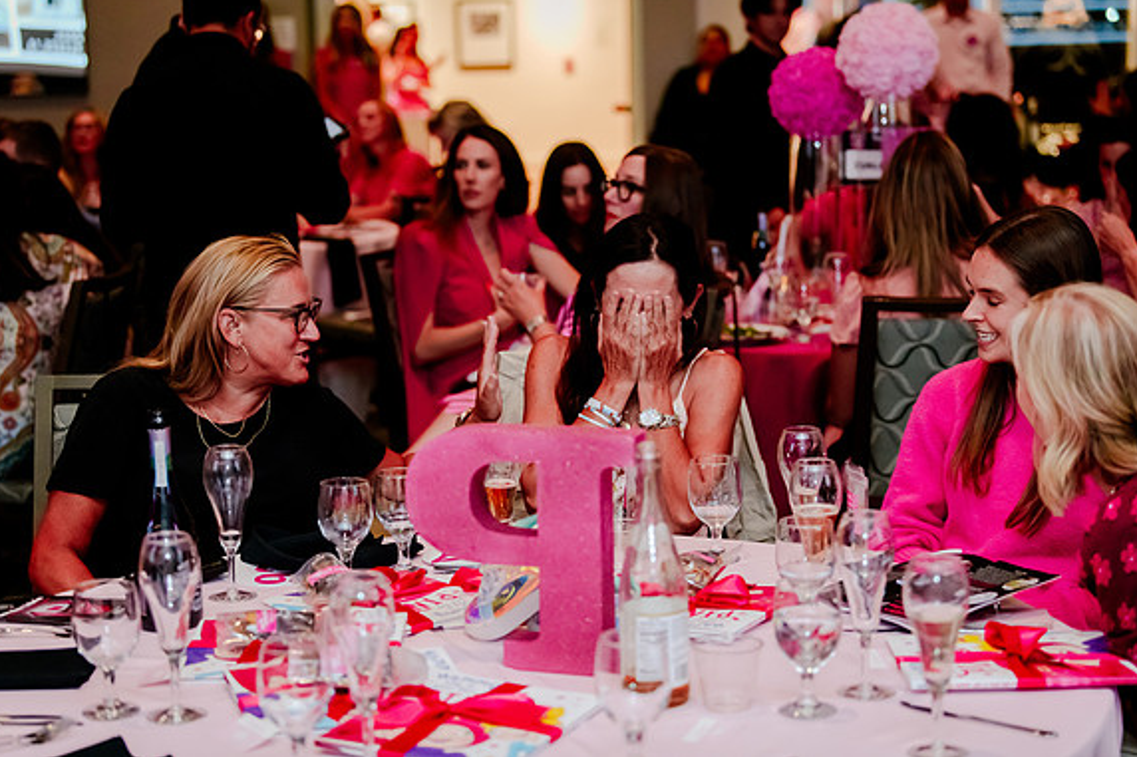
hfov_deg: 28.5
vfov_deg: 19.2
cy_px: 375
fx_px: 2242
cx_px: 565
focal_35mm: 71
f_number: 2.8
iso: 5000
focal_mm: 70
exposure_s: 1/160
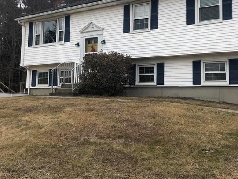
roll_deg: -0.5
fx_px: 364
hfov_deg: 36.1
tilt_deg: +6.2
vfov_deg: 27.4
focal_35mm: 53
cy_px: 58
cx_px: 132
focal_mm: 3.99
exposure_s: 1/585
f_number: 1.8
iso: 20
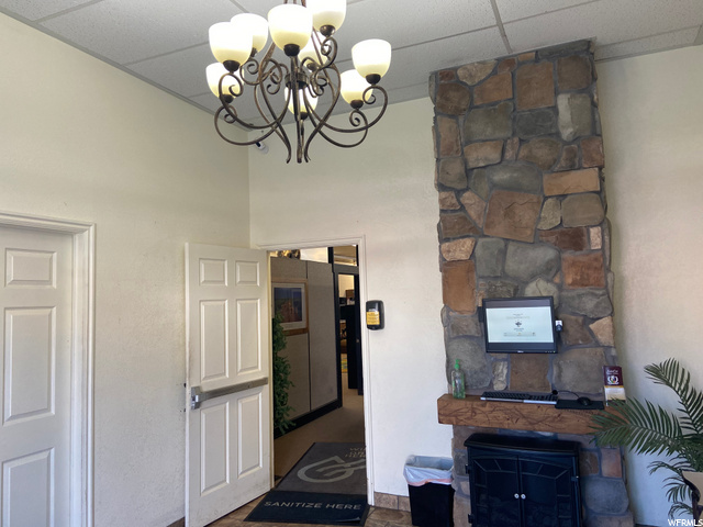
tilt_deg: +3.8
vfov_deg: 53.1
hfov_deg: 67.3
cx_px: 352
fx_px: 528
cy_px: 264
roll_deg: +2.5
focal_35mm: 26
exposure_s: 1/120
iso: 100
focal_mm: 4.25
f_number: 1.8
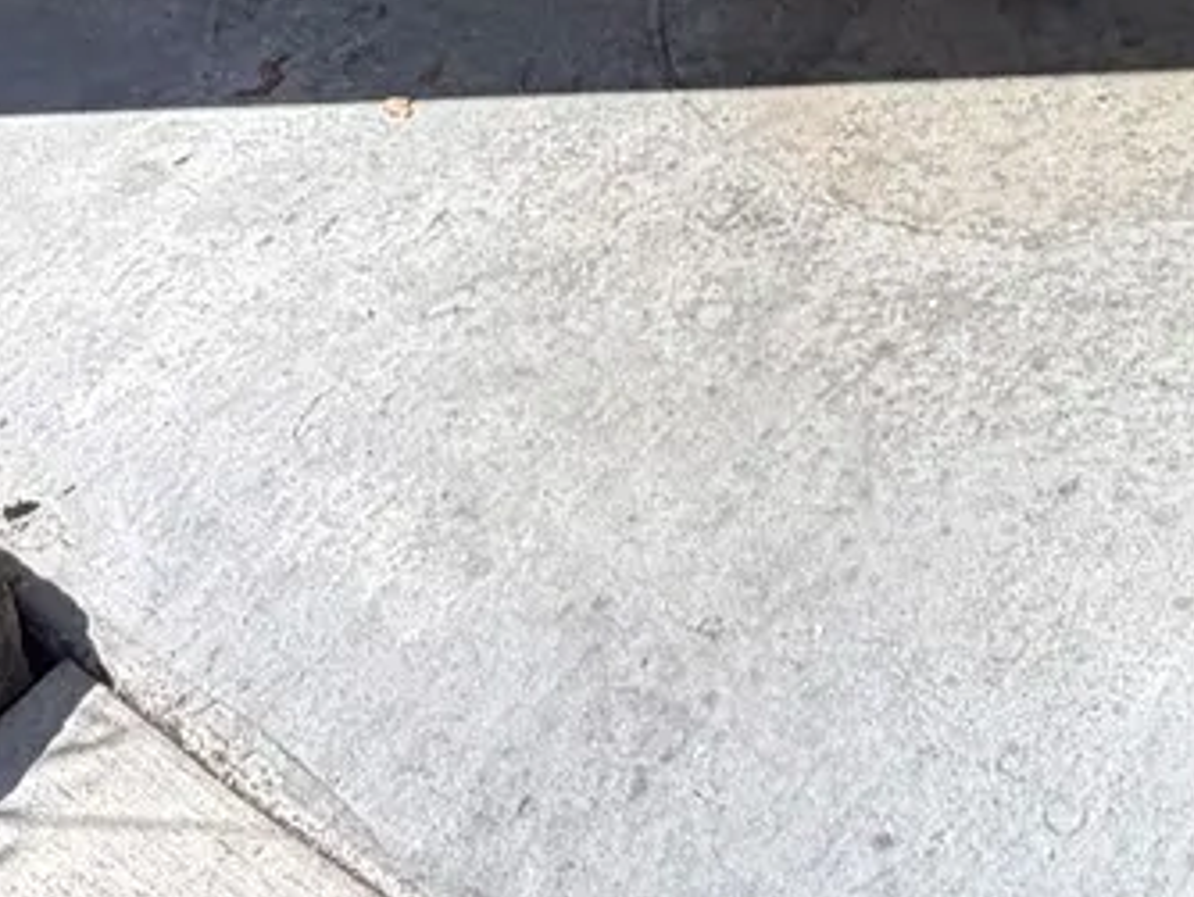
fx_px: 2313
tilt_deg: -8.1
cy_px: -1044
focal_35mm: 67
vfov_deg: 15.7
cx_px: 972
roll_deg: +4.1
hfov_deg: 28.3
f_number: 2.2
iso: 50
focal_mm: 2.22
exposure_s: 1/502
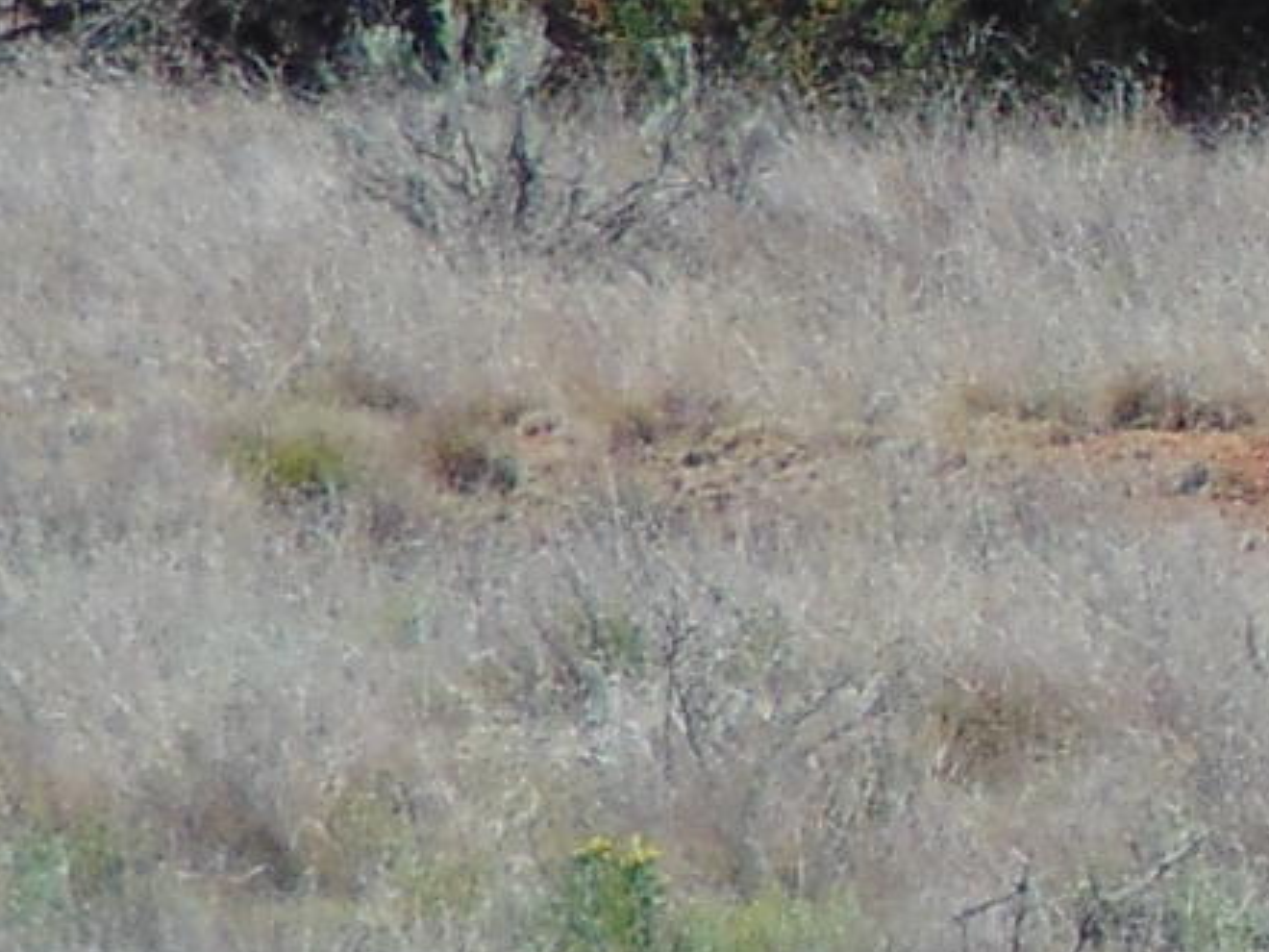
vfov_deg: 1.1
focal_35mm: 1385
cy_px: -127
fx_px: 50773
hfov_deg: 1.4
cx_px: 3077
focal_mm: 36.4
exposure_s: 1/640
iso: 80
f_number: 4.1
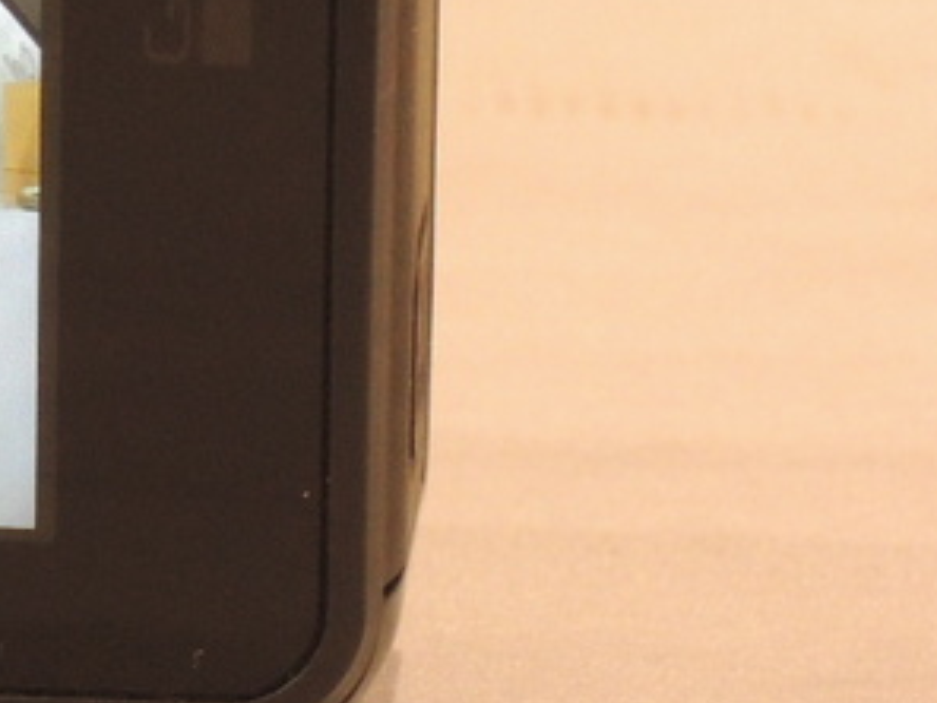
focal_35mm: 345
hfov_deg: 5.7
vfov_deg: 4.3
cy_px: 244
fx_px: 9339
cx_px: -459
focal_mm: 15.2
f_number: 5
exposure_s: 1/60
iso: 400
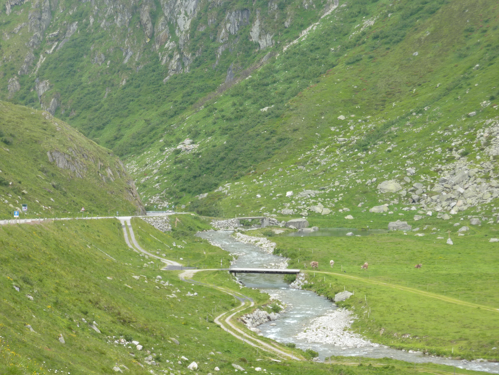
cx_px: 250
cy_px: 188
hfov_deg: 17.7
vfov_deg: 13.3
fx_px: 1600
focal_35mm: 111
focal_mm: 18.2
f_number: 4.4
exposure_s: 1/125
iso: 80
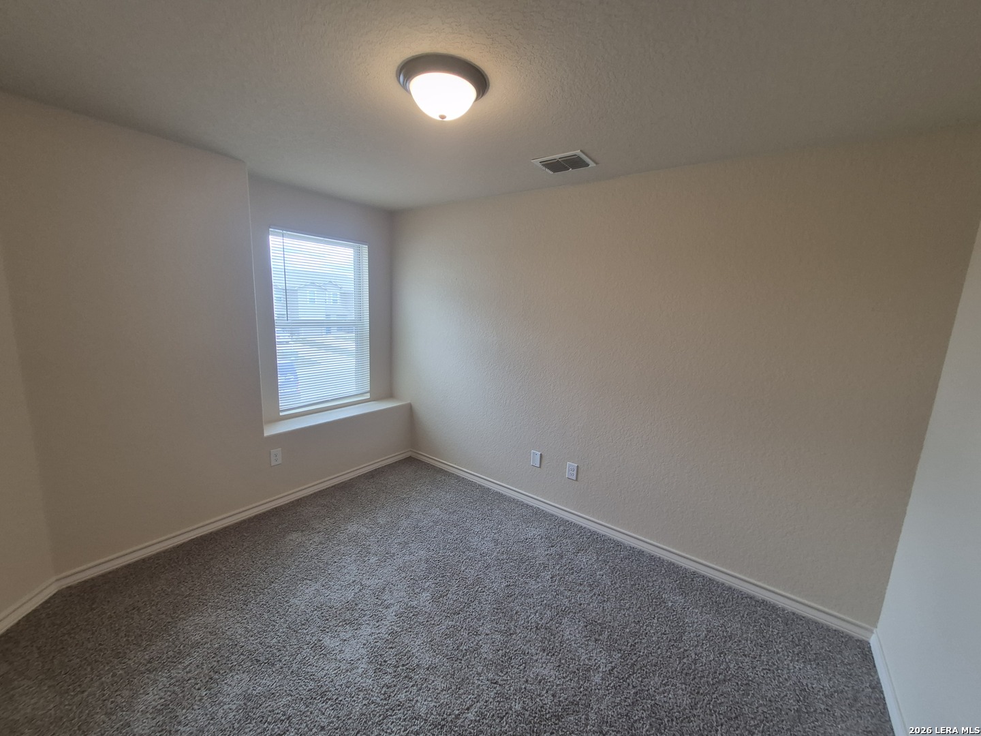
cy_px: 368
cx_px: 490
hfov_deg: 106.2
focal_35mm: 13
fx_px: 368
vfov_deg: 89.9
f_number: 2.2
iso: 80
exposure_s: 1/60
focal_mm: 1.74
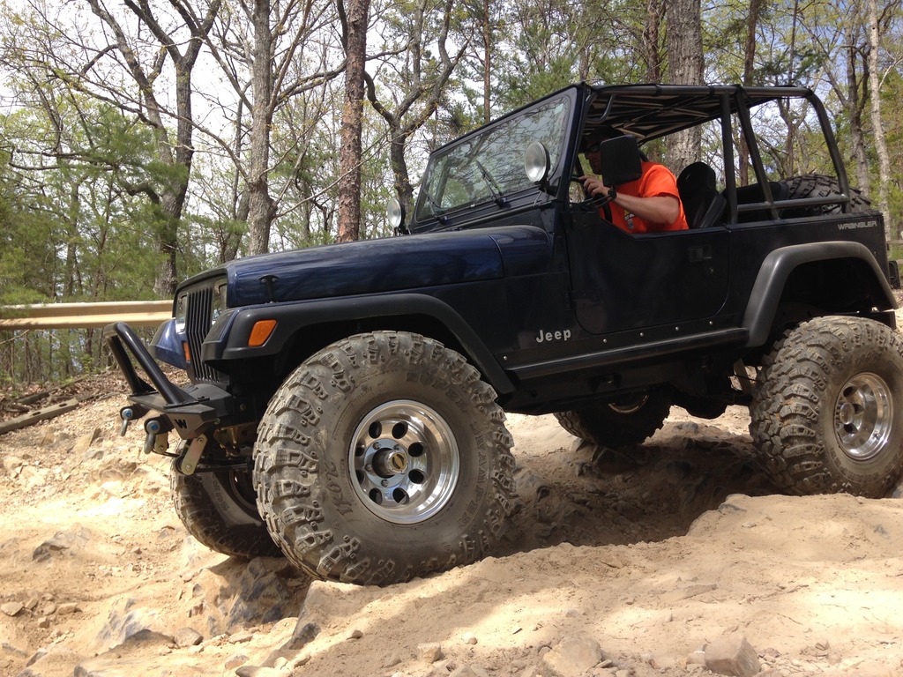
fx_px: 861
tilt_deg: +10.7
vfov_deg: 42.9
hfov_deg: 55.4
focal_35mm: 33
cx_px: 452
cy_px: 338
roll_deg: -3.7
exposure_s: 1/602
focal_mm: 4.12
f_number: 2.4
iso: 50
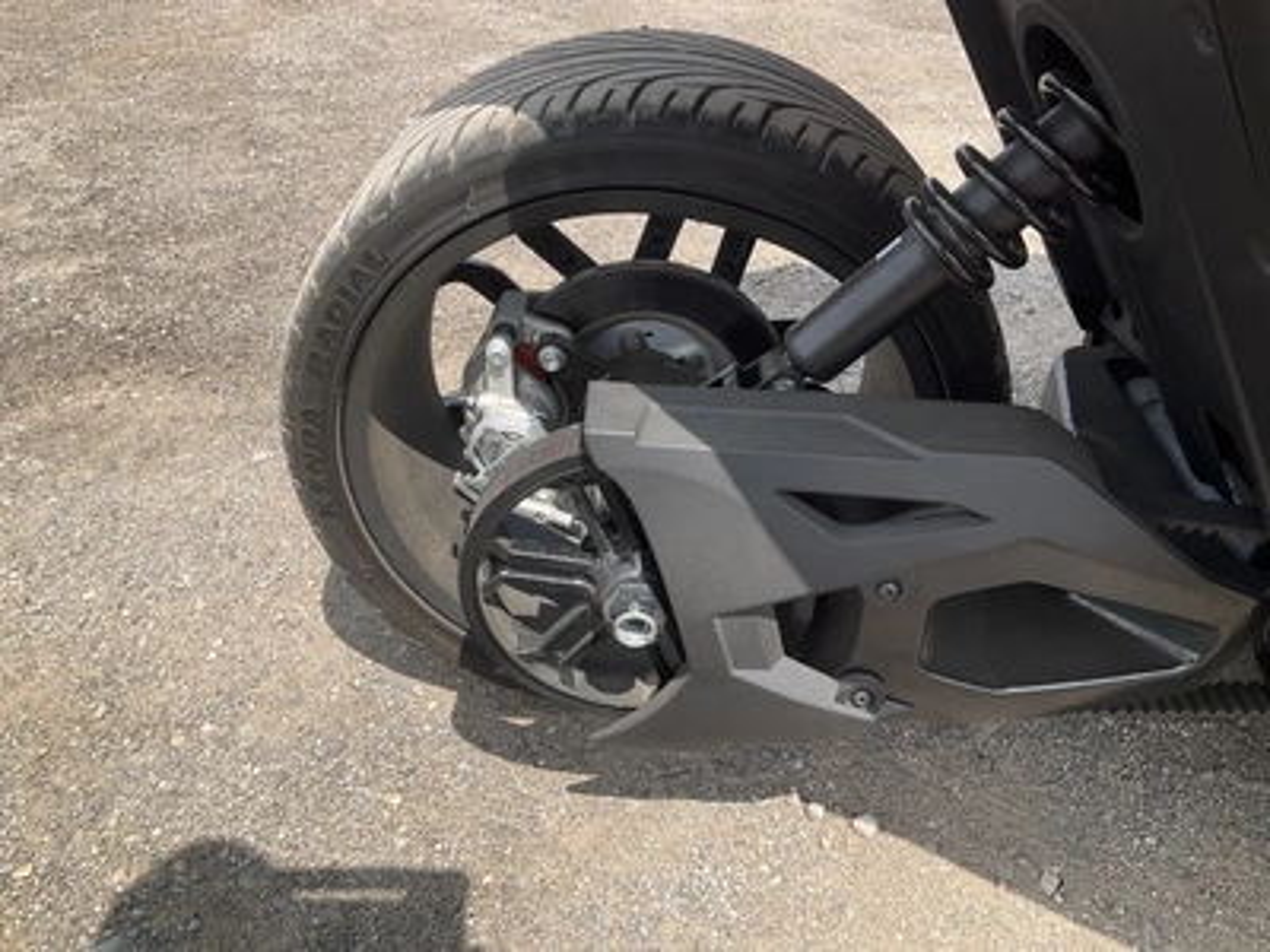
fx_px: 1064
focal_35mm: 29
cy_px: 476
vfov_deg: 48.2
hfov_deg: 61.7
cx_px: 635
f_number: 1.8
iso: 25
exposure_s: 1/855
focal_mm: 3
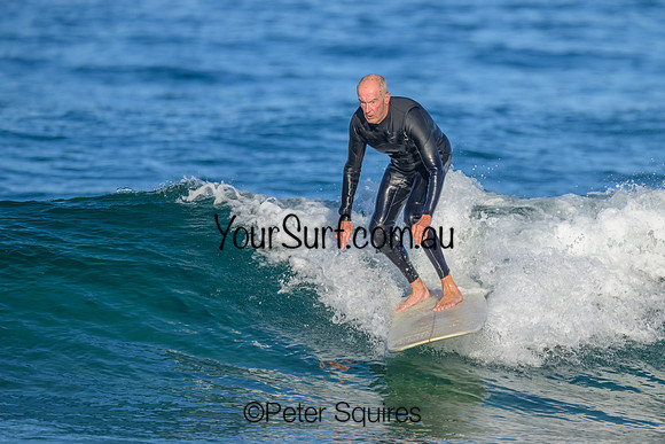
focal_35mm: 1010
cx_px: 420
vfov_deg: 1.4
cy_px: 164
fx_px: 18653
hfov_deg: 2.0
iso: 250
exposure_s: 1/2000
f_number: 6.3
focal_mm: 800
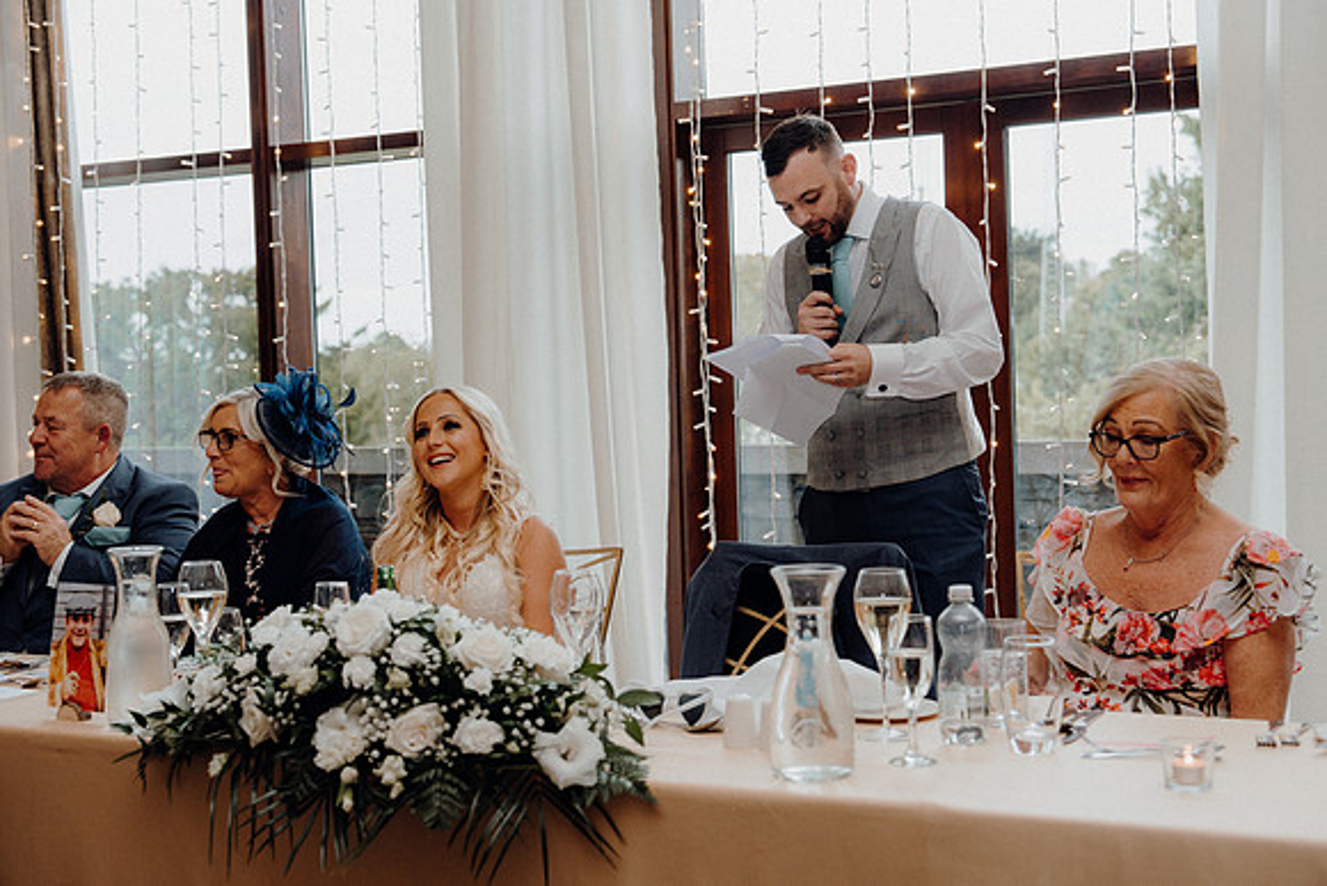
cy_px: 443
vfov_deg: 28.1
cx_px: 664
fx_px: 1770
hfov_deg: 41.1
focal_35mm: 48
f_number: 3.5
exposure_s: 1/160
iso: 640
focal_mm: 48
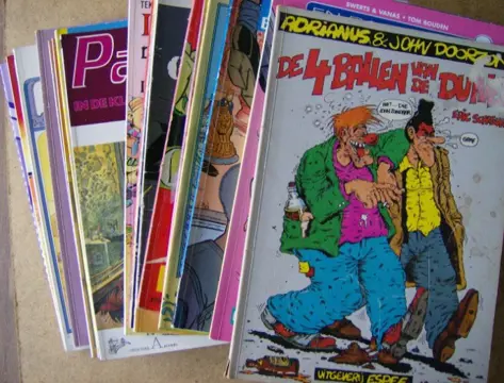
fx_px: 527
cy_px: 192
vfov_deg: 40.0
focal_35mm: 36
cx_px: 252
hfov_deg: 51.1
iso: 200
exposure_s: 1/22.8
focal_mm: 6
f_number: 2.8
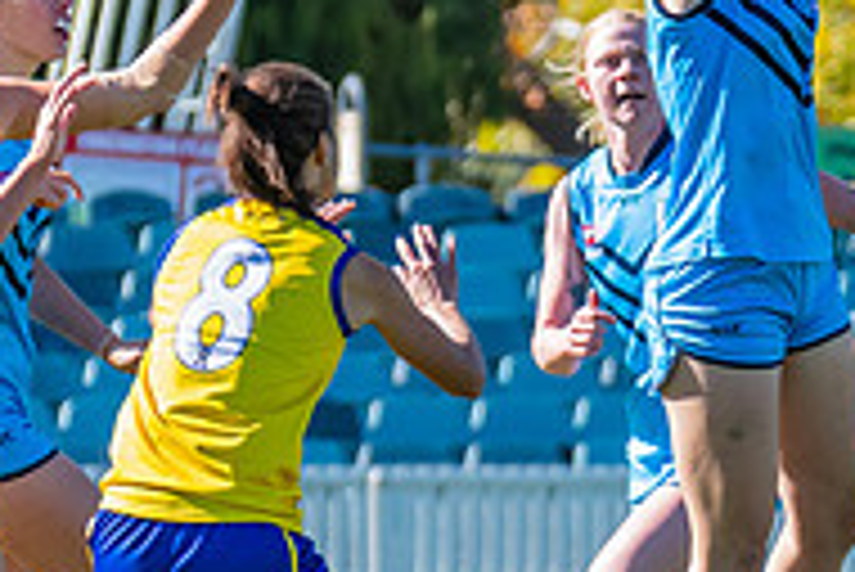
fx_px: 29258
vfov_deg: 1.1
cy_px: 364
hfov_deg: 1.7
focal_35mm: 1231
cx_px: 819
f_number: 6.3
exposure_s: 1/1250
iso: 800
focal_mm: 250
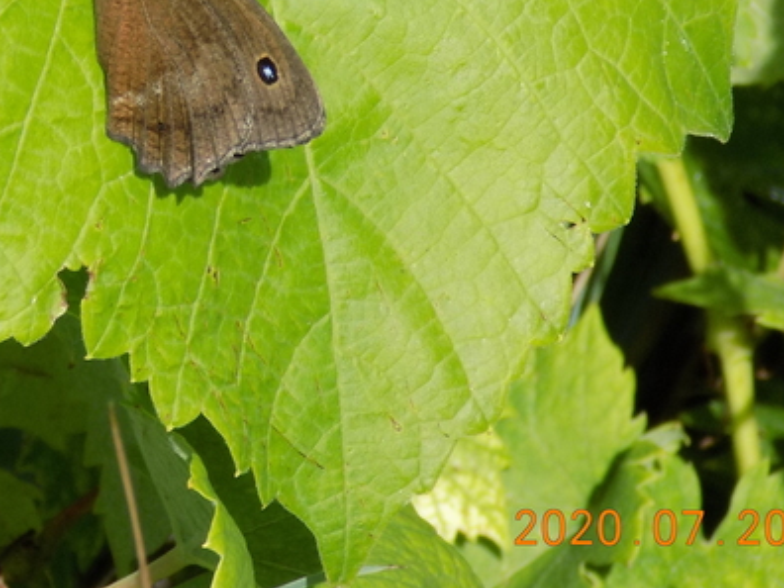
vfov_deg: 2.2
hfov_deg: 2.9
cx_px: 31
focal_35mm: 682
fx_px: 15446
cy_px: 42
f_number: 5.9
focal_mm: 56.4
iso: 80
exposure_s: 1/160
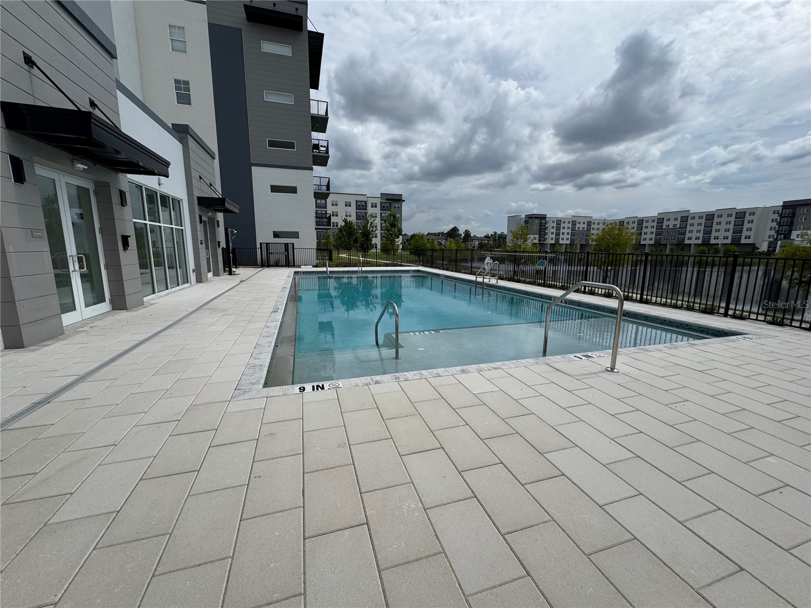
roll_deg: -0.4
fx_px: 328
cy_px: 304
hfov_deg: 102.1
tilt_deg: -10.0
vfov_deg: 85.7
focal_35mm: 14
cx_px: 406
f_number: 2.2
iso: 40
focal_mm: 2.22
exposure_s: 1/3906
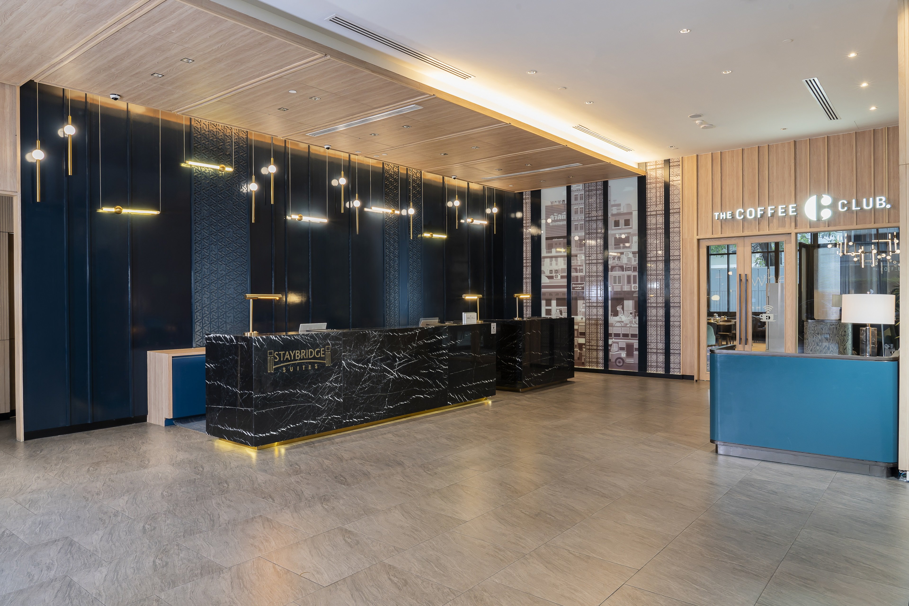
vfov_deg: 53.1
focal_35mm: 24
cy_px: 303
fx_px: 606
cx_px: 454
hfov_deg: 73.7
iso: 250
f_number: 13
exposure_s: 1/2.5
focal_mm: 24
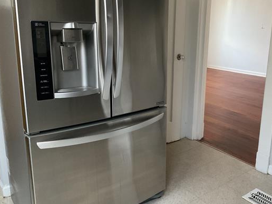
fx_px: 283
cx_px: 157
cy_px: 90
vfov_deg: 39.6
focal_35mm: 36
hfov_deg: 51.2
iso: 320
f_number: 1.8
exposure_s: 1/30
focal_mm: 3
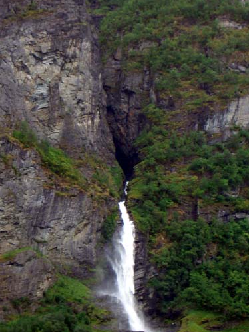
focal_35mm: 116
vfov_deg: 17.0
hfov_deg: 12.8
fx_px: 1112
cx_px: 127
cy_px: 160
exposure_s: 1/125
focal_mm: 17.4
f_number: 4.8
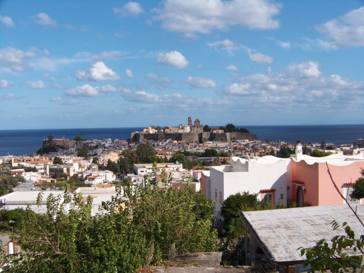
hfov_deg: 43.9
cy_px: 136
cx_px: 182
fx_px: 452
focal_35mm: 43
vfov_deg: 33.6
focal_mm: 6.75
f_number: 4
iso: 67
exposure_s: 1/800
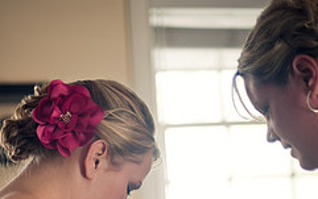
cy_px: 273
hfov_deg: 21.8
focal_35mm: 95
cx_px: 141
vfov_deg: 13.2
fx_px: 824
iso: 400
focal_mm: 50
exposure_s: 1/320
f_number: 1.4
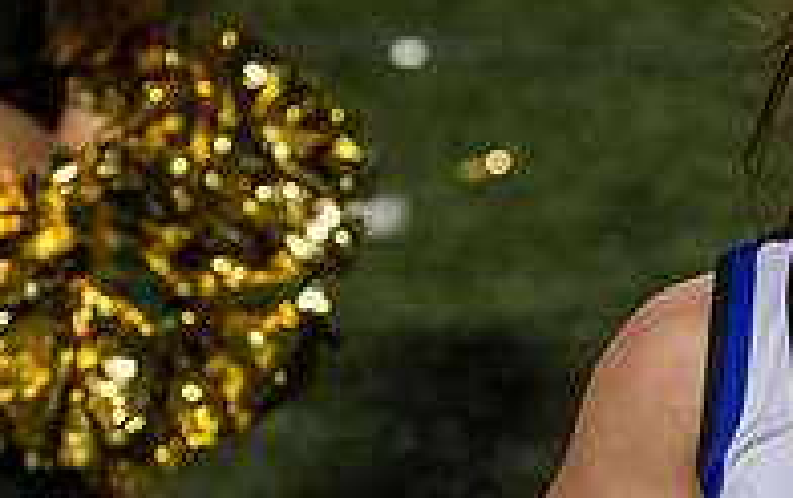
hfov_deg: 8.1
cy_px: 148
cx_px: 801
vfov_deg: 5.1
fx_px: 5539
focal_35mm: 256
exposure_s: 1/640
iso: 4000
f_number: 3.5
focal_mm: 85
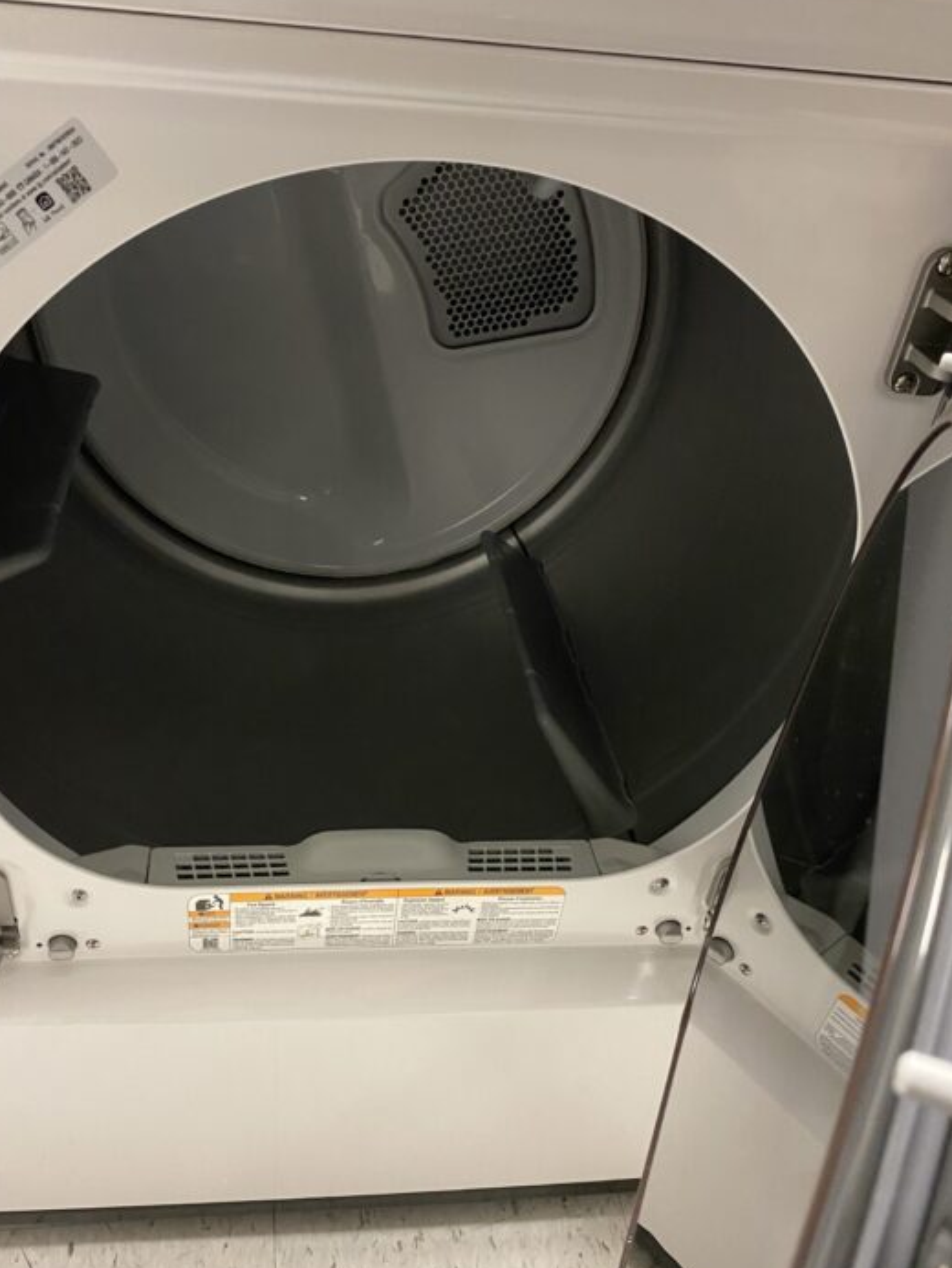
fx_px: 1100
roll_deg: -6.4
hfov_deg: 46.7
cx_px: 410
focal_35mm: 30
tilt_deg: -37.0
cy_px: 677
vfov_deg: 59.9
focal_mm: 4.25
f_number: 1.8
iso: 500
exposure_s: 1/43
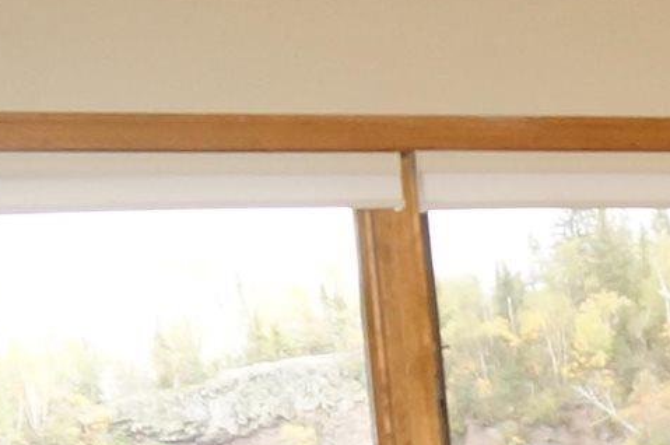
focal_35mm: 154
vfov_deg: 7.9
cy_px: 1262
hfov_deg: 12.7
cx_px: 1008
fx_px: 2862
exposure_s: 1/60
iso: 800
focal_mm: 16
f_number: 4
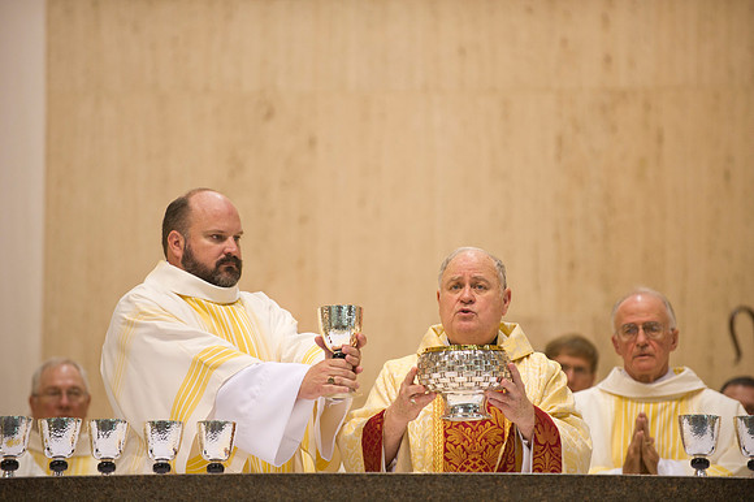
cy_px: 251
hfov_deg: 10.3
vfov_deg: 6.9
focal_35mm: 200
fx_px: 4186
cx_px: 377
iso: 2000
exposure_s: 1/100
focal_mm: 200
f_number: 2.8
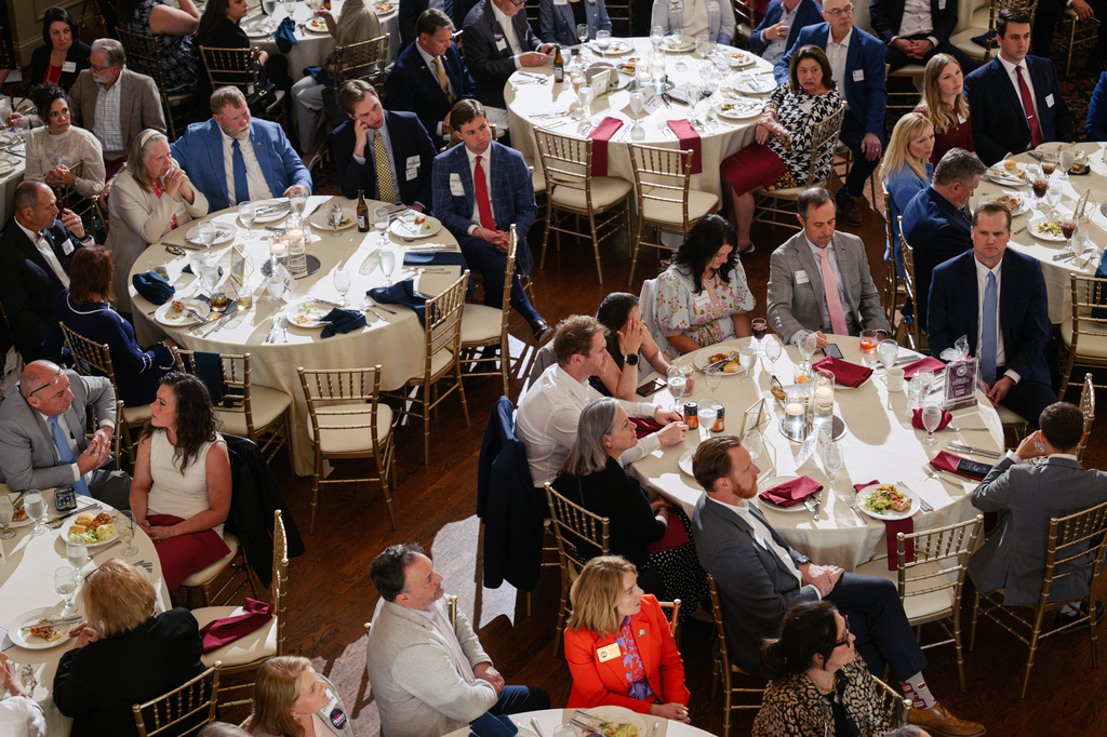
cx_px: 554
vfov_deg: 19.4
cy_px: 368
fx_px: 2152
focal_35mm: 70
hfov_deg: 28.9
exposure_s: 1/100
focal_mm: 70
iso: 400
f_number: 2.8
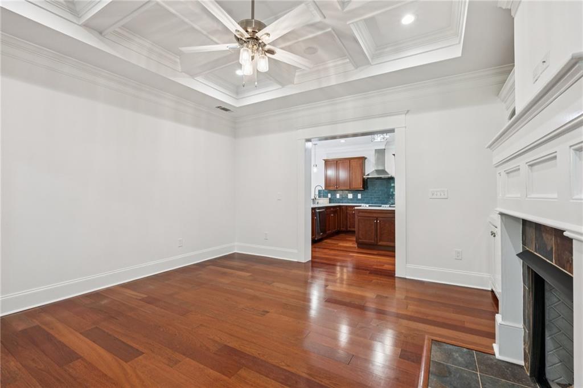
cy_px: 194
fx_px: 267
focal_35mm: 16
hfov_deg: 95.0
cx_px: 292
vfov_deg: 72.0
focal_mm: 16.5
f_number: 8
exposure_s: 1/10
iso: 400
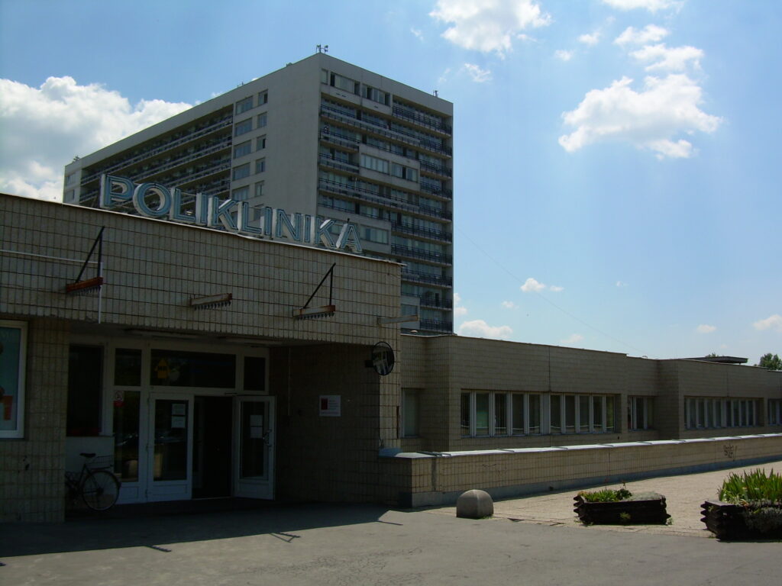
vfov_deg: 37.7
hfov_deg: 49.0
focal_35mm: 38
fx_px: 858
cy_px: 293
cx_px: 391
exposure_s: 1/707
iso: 50
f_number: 4.6
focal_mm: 6.3
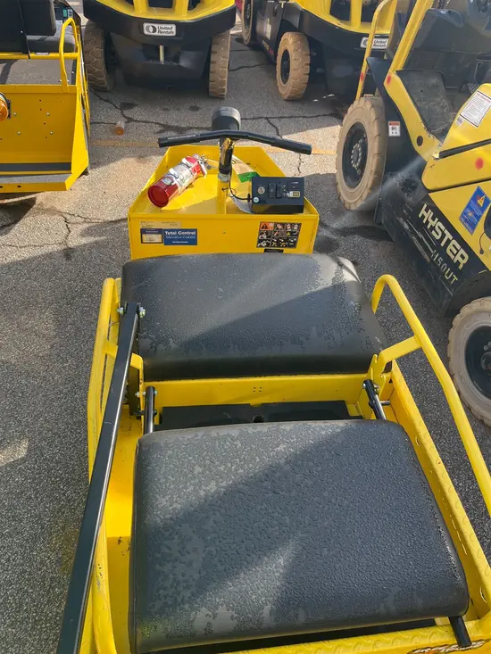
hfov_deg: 53.1
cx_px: 246
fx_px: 492
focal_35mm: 26
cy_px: 327
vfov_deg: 67.3
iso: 50
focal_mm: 5.1
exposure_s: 1/605
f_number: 1.6
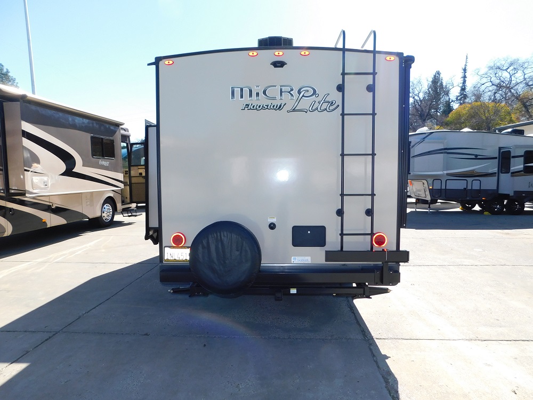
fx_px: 354
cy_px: 200
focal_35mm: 23
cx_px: 266
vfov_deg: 58.9
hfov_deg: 73.9
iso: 125
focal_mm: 4
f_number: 3
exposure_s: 1/800
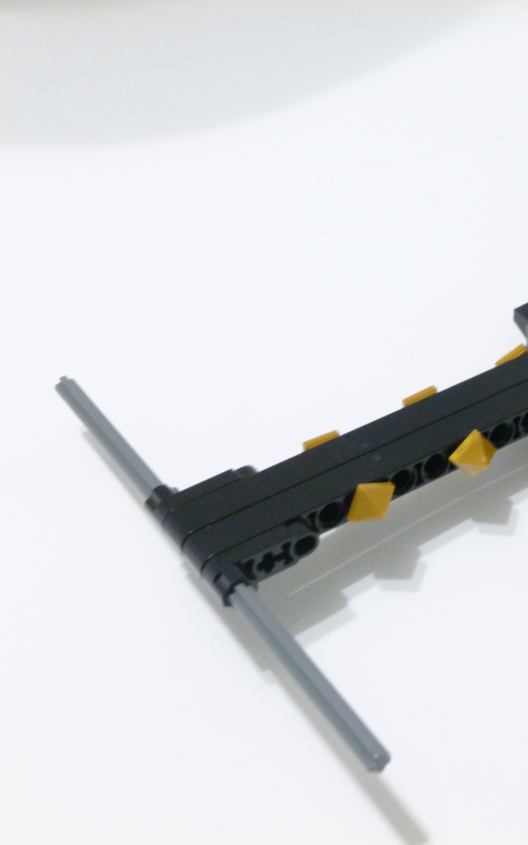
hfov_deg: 18.5
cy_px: 423
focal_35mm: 68
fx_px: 1566
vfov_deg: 30.2
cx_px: 554
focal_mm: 8.6
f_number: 4
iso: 400
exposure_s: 1/4
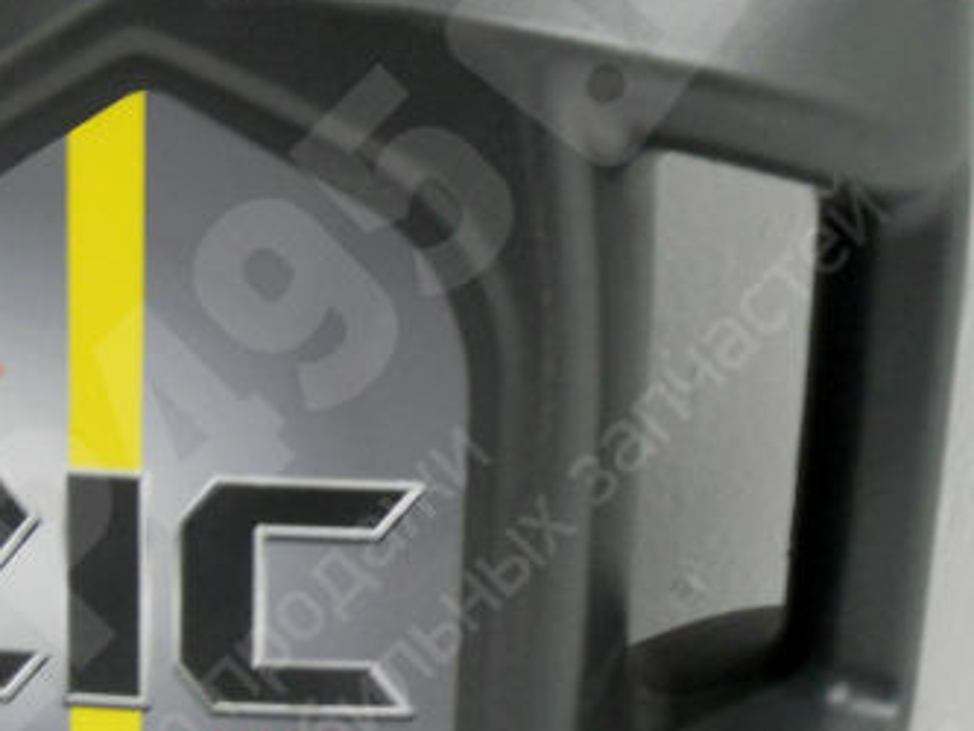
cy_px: 327
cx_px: 354
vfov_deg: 15.4
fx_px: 2702
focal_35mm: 96
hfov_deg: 20.4
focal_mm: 5.8
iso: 250
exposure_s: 1/30
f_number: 3.5
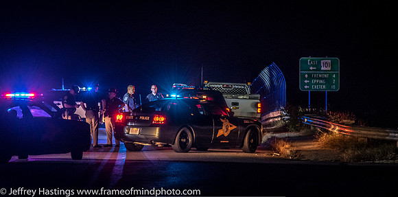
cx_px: 186
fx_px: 2958
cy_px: 84
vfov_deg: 3.8
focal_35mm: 288
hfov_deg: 7.7
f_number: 5.3
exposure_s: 1/40
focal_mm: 165
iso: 2000
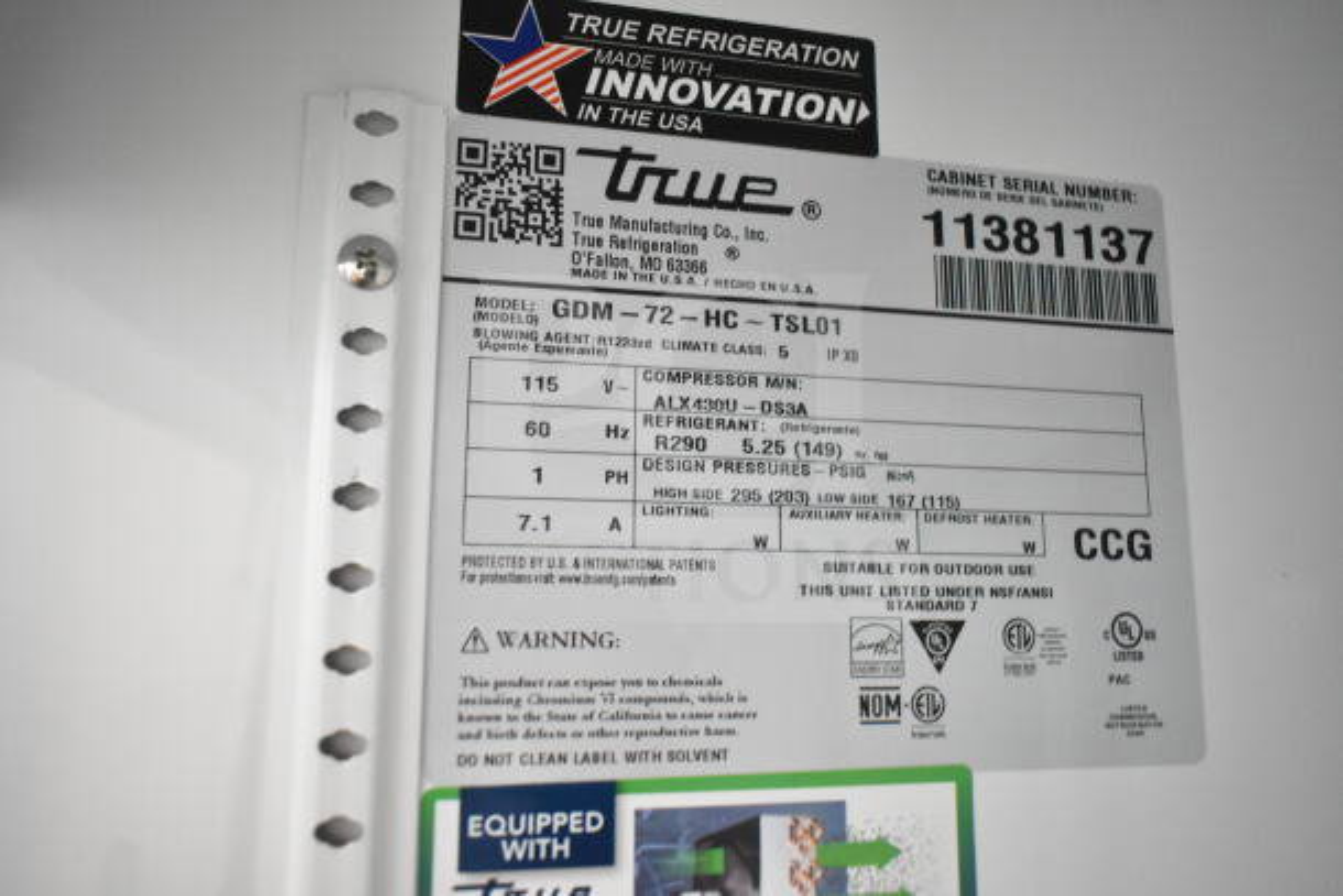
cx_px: 672
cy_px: 448
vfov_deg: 48.0
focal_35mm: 27
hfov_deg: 67.4
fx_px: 1007
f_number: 3.5
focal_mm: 18
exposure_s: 1/30
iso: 7200
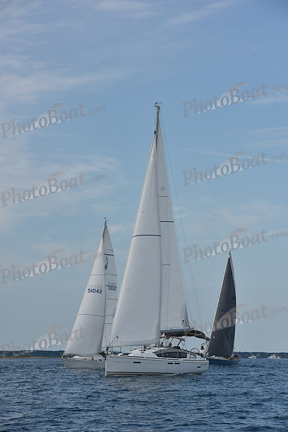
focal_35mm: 122
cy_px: 216
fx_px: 1463
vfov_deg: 16.8
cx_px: 144
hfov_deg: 11.2
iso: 320
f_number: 9
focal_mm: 122
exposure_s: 1/1000
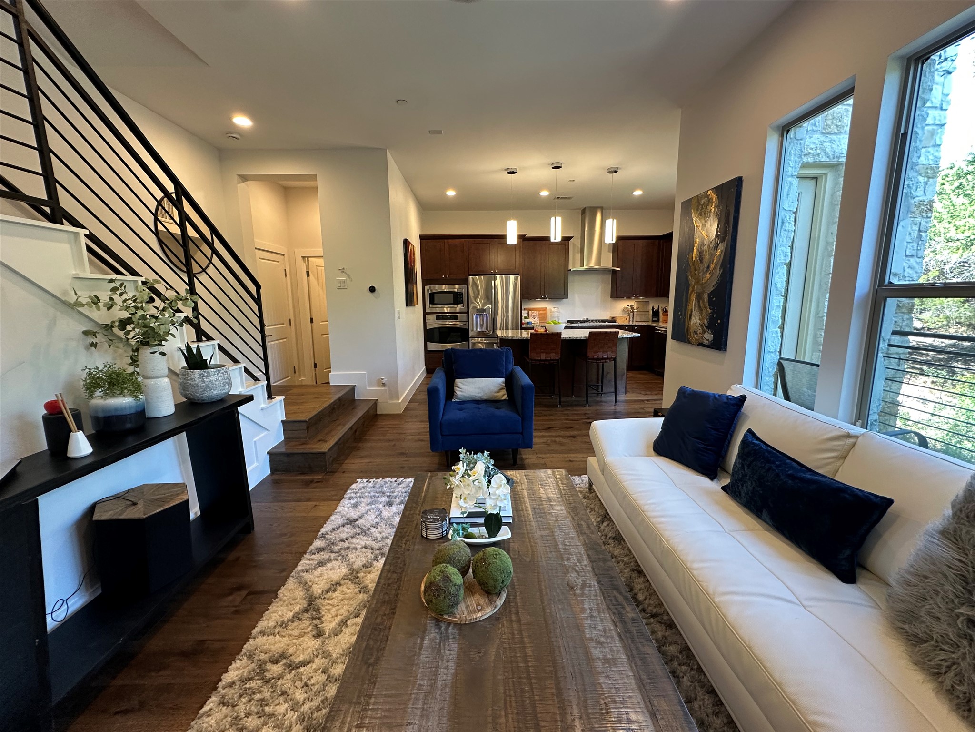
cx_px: 488
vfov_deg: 85.7
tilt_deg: -9.1
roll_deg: +0.4
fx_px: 394
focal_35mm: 14
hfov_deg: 102.1
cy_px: 366
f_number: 2.2
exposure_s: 1/60
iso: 160
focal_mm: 2.22
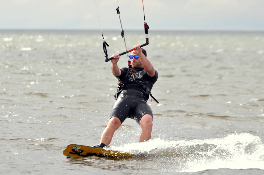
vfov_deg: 3.4
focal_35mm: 405
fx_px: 2965
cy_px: 88
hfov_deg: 5.1
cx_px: 132
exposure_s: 1/1600
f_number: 6.3
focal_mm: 270
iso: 400
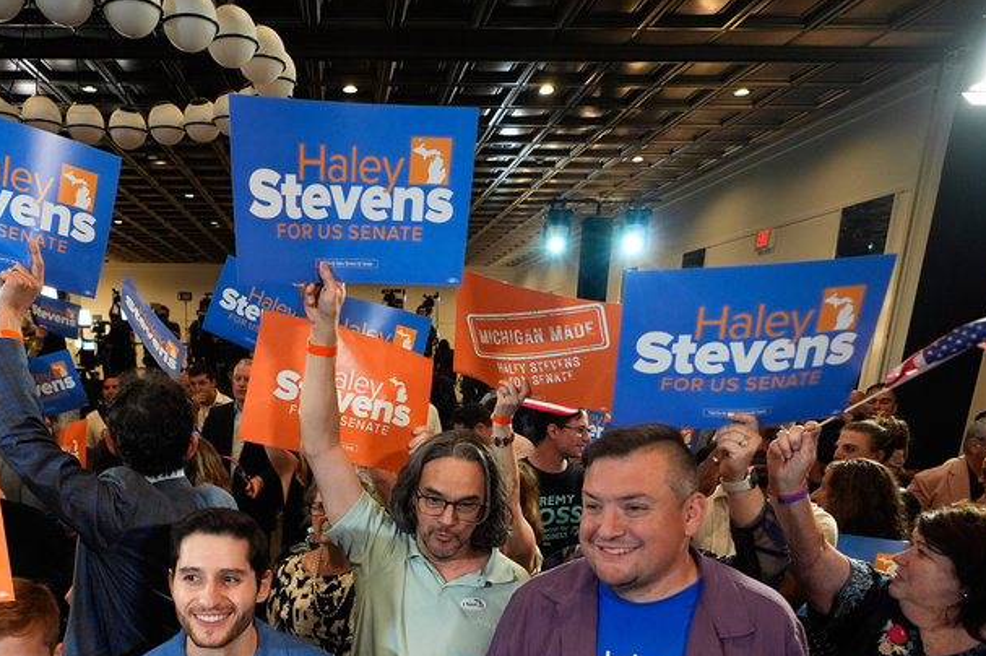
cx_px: 331
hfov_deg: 65.7
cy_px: 547
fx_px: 739
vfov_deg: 44.9
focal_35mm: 27
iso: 3200
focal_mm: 16
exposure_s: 1/500
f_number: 2.8
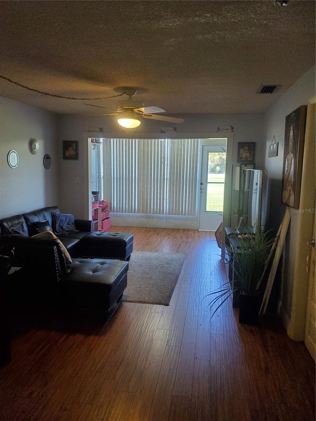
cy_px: 210
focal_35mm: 26
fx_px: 316
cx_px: 158
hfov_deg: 53.1
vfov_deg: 67.3
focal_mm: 4.3
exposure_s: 1/120
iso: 250
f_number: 2.4
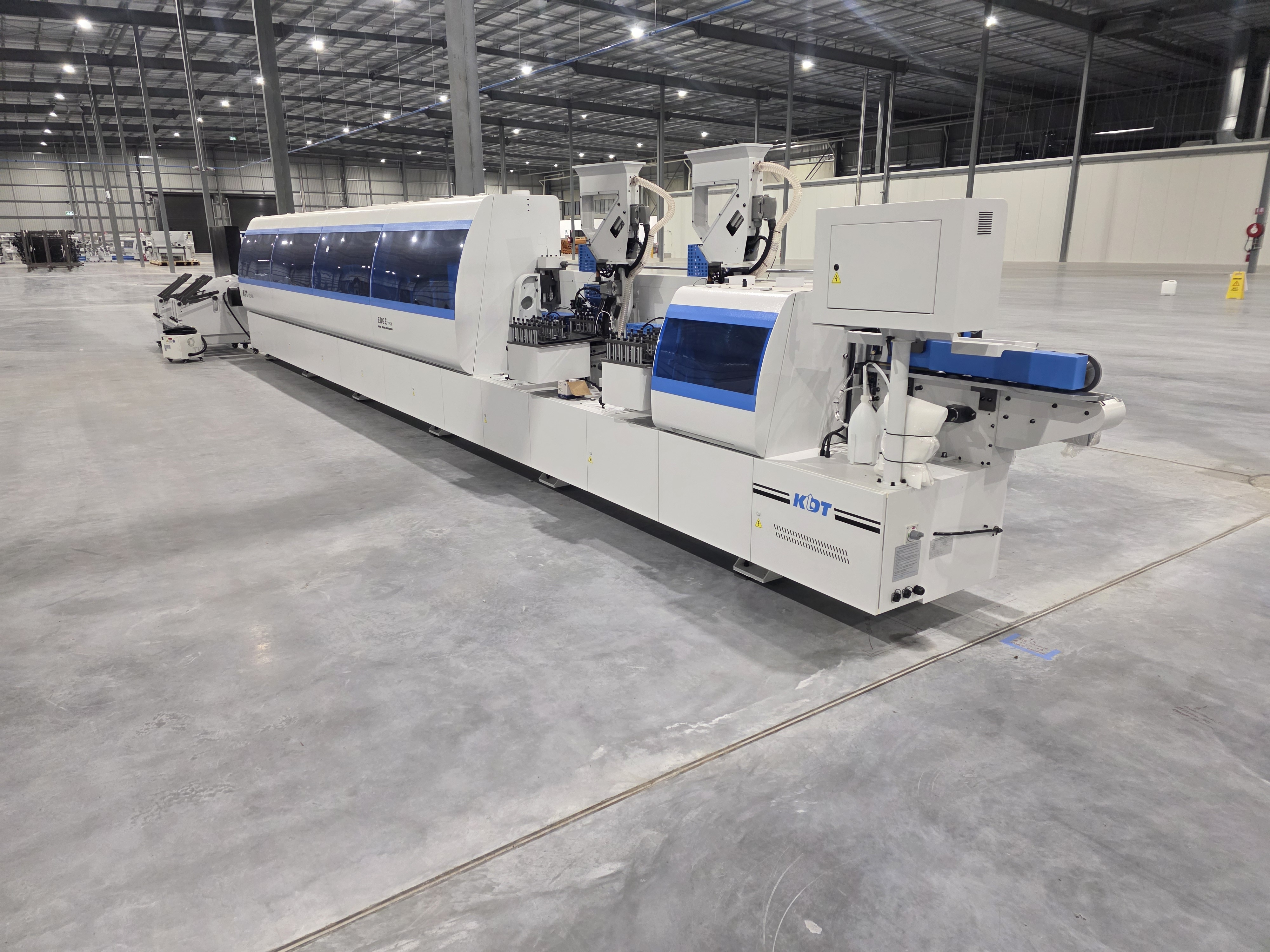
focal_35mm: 23
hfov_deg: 73.9
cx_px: 635
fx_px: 844
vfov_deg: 58.9
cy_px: 476
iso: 500
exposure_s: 1/100
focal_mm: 6.3
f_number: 1.7
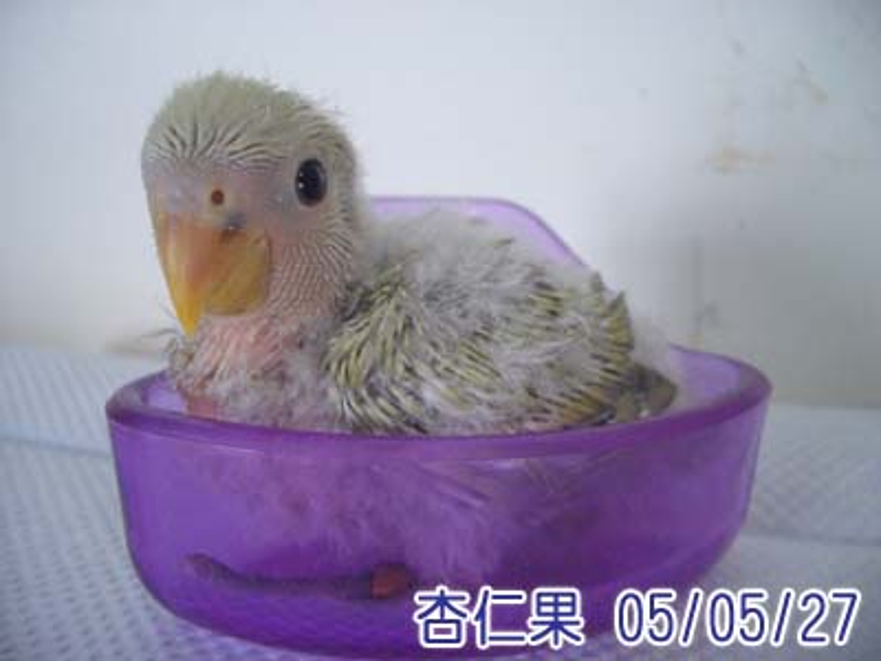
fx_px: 891
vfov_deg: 40.7
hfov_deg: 52.6
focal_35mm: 35
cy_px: 330
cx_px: 440
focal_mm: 5.8
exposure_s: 1/125
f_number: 2.6
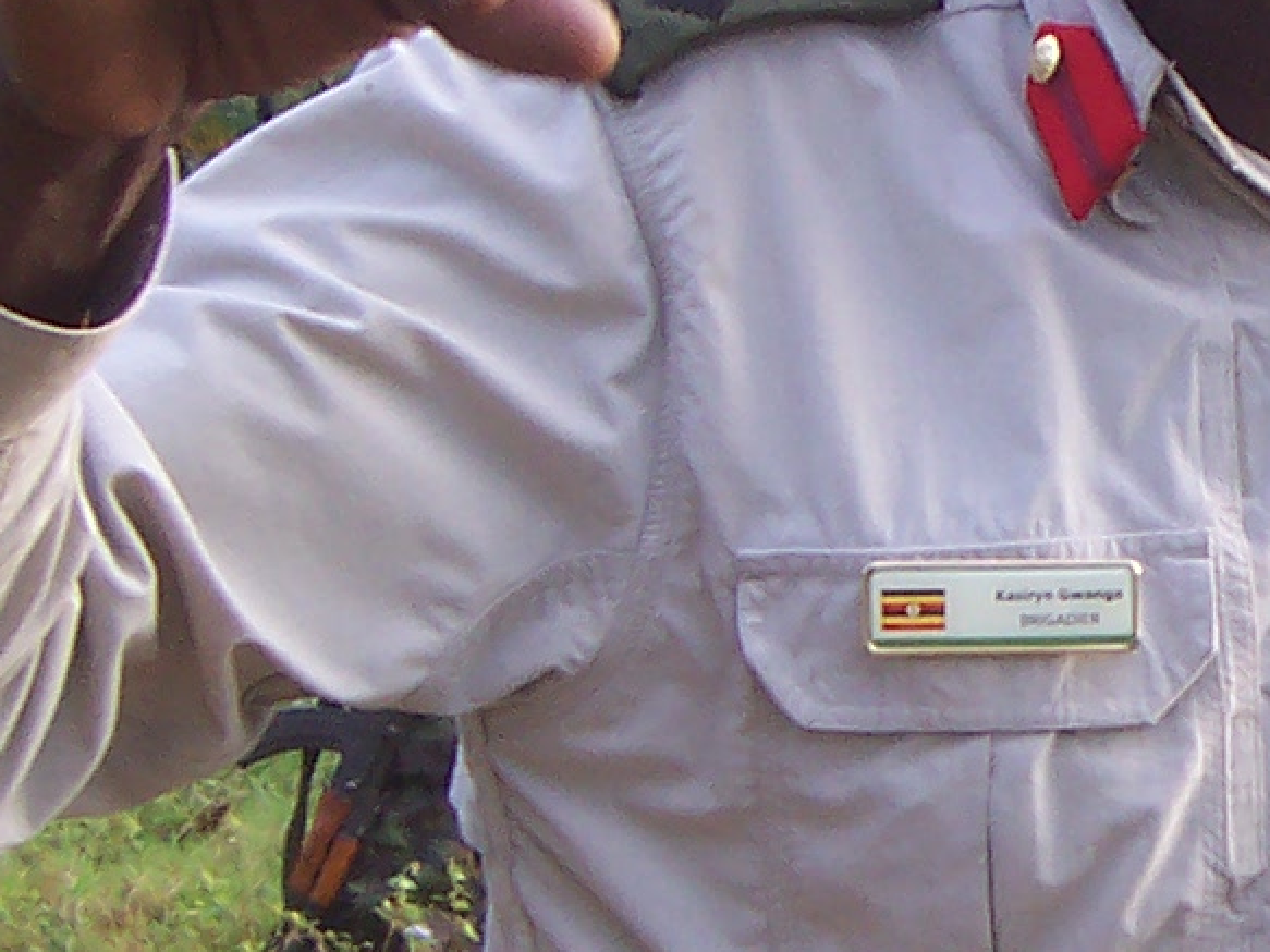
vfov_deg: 11.5
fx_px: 4732
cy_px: 654
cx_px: 1586
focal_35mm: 129
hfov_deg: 14.7
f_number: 2.8
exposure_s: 1/180
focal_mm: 5.6
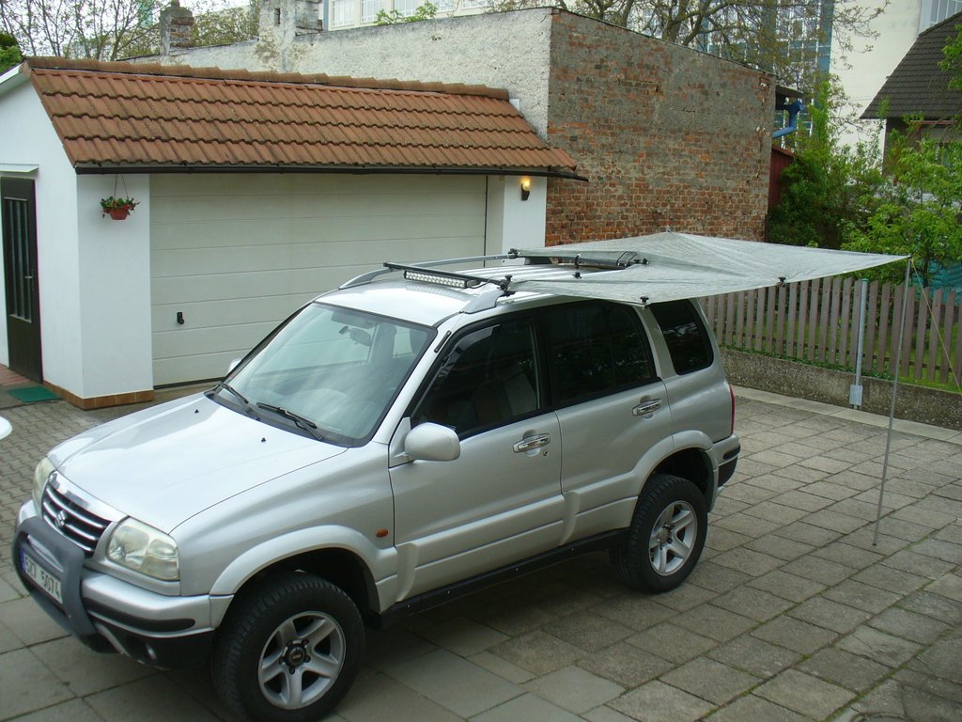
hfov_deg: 50.1
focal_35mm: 37
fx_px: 1028
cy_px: 361
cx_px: 481
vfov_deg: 38.7
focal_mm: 6.1
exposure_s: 1/125
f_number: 2.8
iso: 80
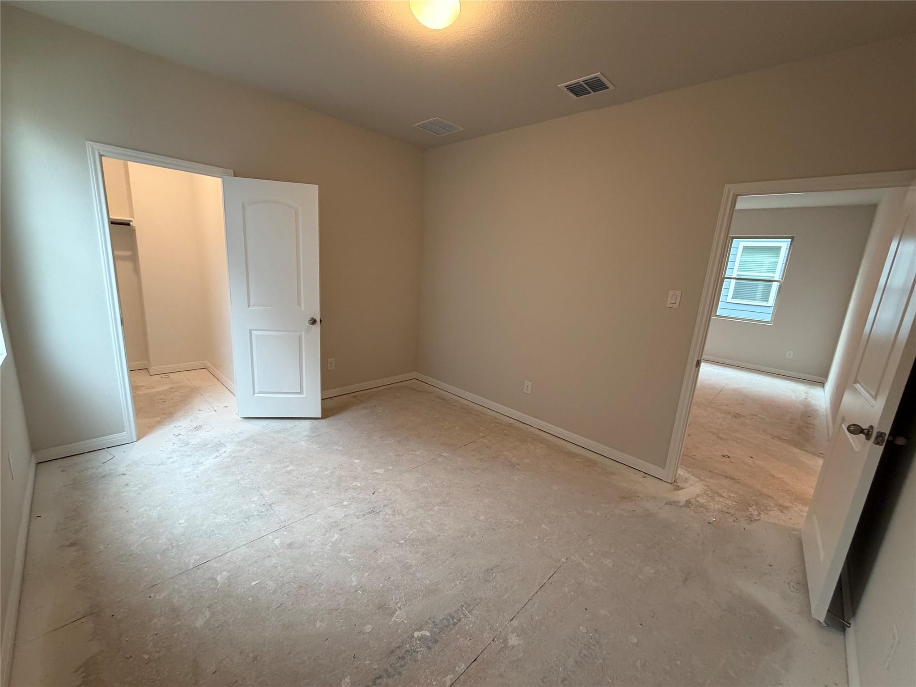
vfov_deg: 85.7
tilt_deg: -12.6
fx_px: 370
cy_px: 344
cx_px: 458
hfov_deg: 102.1
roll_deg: -3.8
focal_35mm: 14
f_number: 2.2
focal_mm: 2.22
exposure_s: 1/120
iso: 200
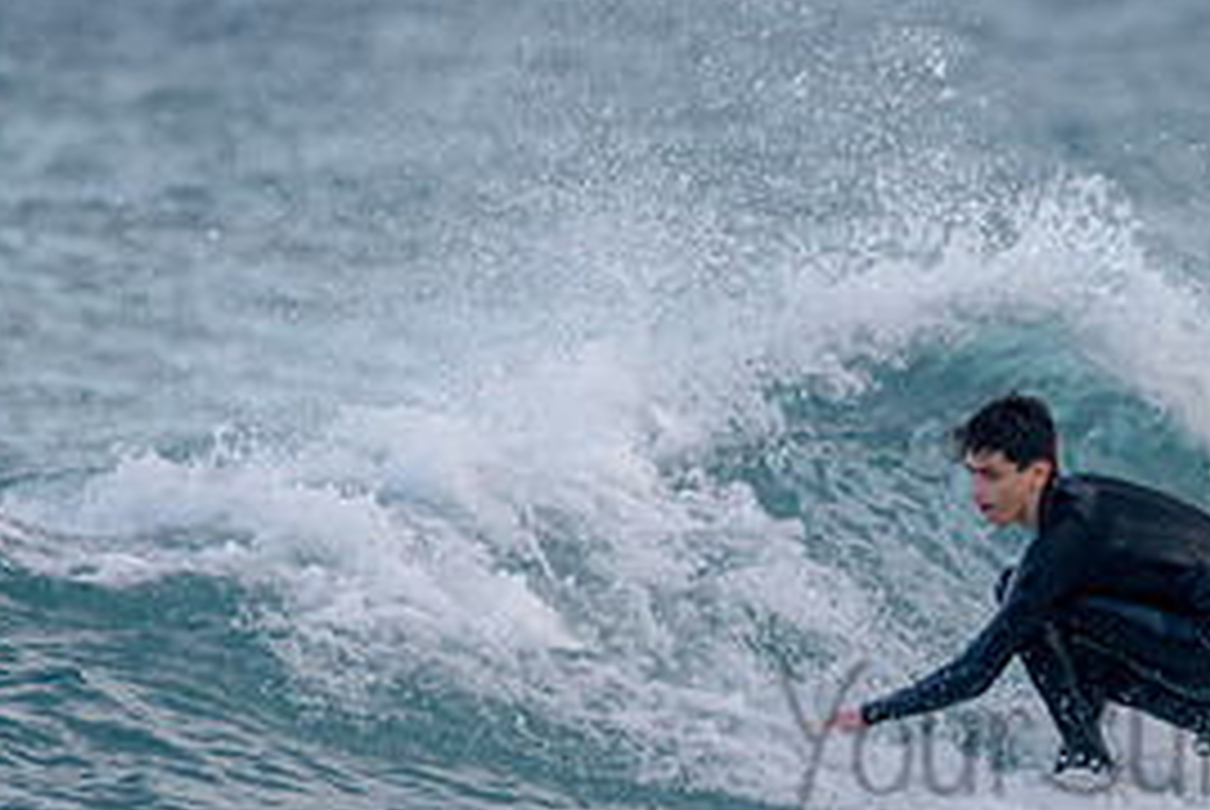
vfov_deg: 1.0
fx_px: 44347
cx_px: 1305
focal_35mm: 1318
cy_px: 657
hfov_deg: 1.6
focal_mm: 500
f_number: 5.6
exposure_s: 1/1250
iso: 720
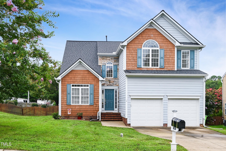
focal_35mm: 33
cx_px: 113
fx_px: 207
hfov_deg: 57.2
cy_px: 76
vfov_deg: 40.0
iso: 320
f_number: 9
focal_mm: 33
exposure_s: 1/125
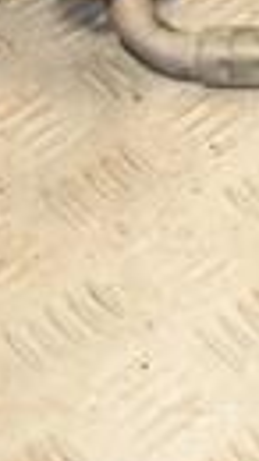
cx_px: 791
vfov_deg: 11.0
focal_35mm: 189
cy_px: -195
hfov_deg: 5.9
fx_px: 2311
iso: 800
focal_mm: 26
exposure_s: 1/200
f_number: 7.1
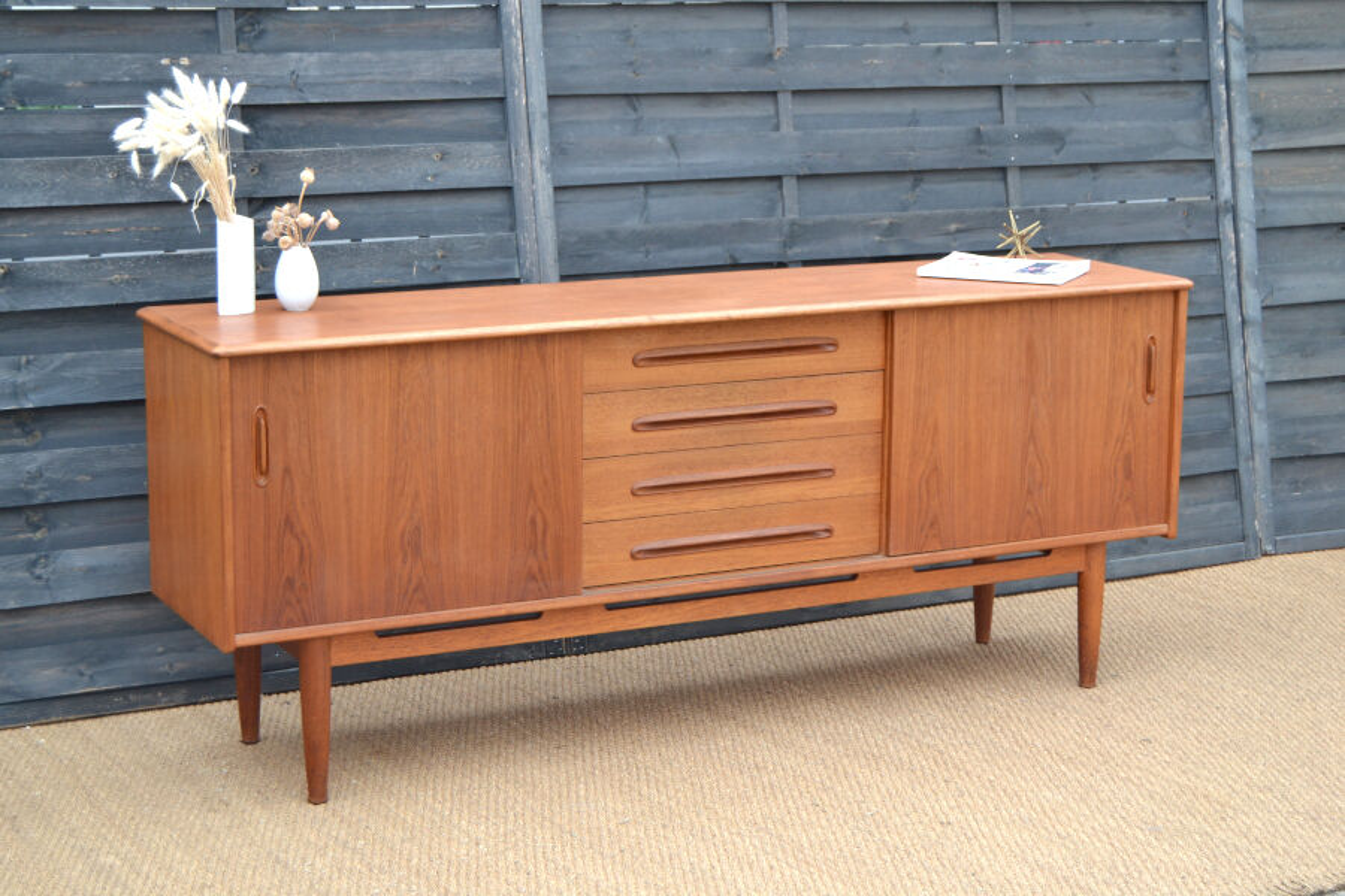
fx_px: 2578
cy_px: 448
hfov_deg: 29.2
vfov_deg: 19.7
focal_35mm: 69
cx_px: 672
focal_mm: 46
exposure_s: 1/100
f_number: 5.3
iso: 400
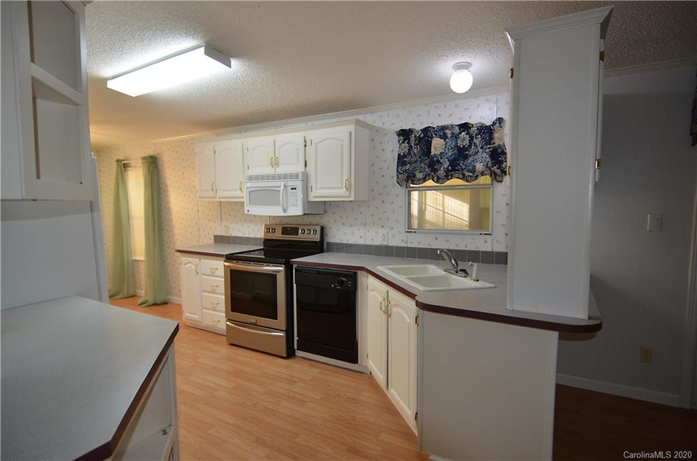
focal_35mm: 18
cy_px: 230
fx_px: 348
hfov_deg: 90.2
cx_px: 348
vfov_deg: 67.1
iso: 400
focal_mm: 12
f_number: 4
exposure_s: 1/60
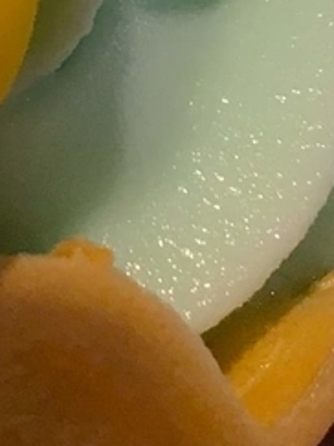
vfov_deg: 8.9
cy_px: -325
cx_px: -231
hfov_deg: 6.8
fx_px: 2768
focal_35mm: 215
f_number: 2.2
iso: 32
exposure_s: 1/30
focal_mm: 4.15
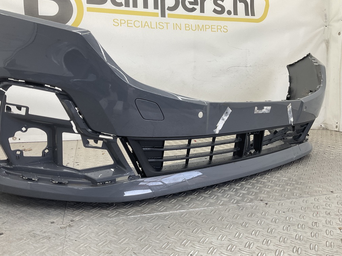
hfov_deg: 61.7
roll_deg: -1.3
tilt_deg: -9.1
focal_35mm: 29
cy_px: 128
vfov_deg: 48.2
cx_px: 171
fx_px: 287
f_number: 1.8
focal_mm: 3
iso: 40
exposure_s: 1/120
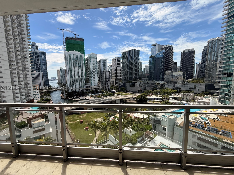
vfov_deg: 85.7
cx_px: 117
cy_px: 88
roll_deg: +0.5
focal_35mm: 14
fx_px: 95
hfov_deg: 102.1
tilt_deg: -6.8
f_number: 2.2
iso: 50
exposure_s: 1/1613
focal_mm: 2.22
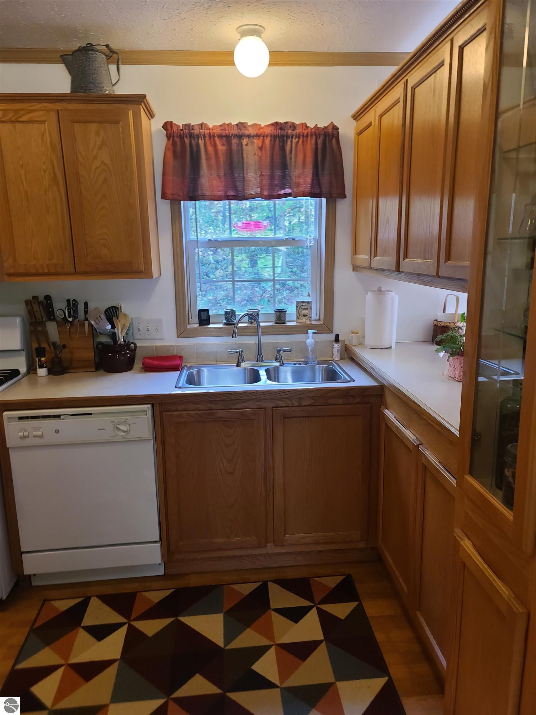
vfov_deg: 69.4
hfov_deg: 54.9
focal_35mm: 25
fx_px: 516
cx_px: 268
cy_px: 358
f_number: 1.8
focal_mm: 7
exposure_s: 1/60
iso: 125
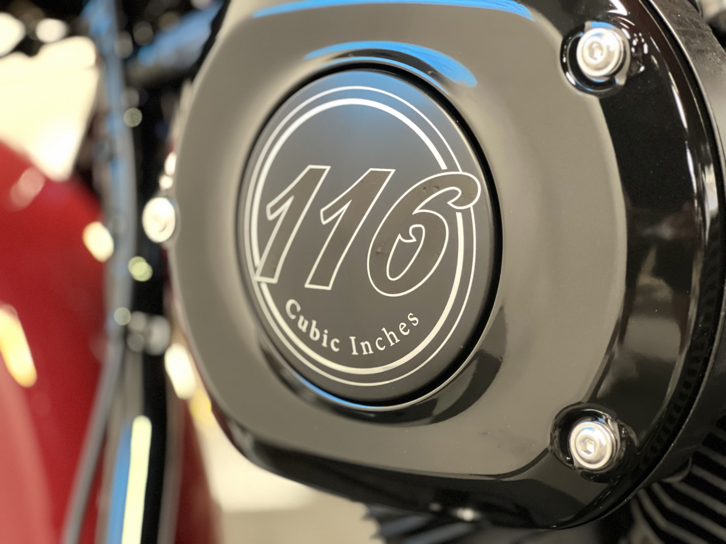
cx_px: 363
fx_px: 1615
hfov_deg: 25.3
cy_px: 272
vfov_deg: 19.1
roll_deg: -0.3
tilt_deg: -6.4
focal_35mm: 77
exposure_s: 1/17
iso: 400
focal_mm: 9
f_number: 2.8
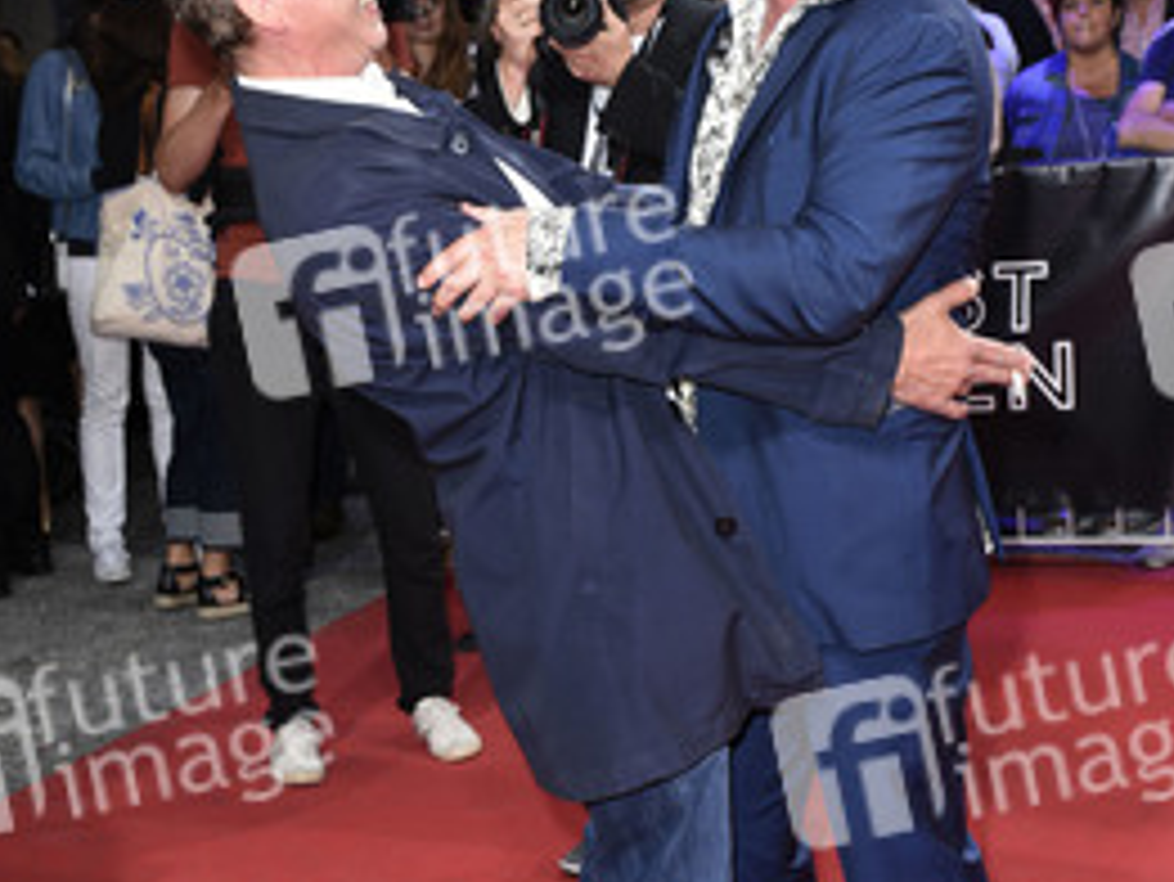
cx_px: 594
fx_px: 2545
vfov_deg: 19.6
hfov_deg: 26.0
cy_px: 518
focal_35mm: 75
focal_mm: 34
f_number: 6.3
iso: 500
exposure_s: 1/160
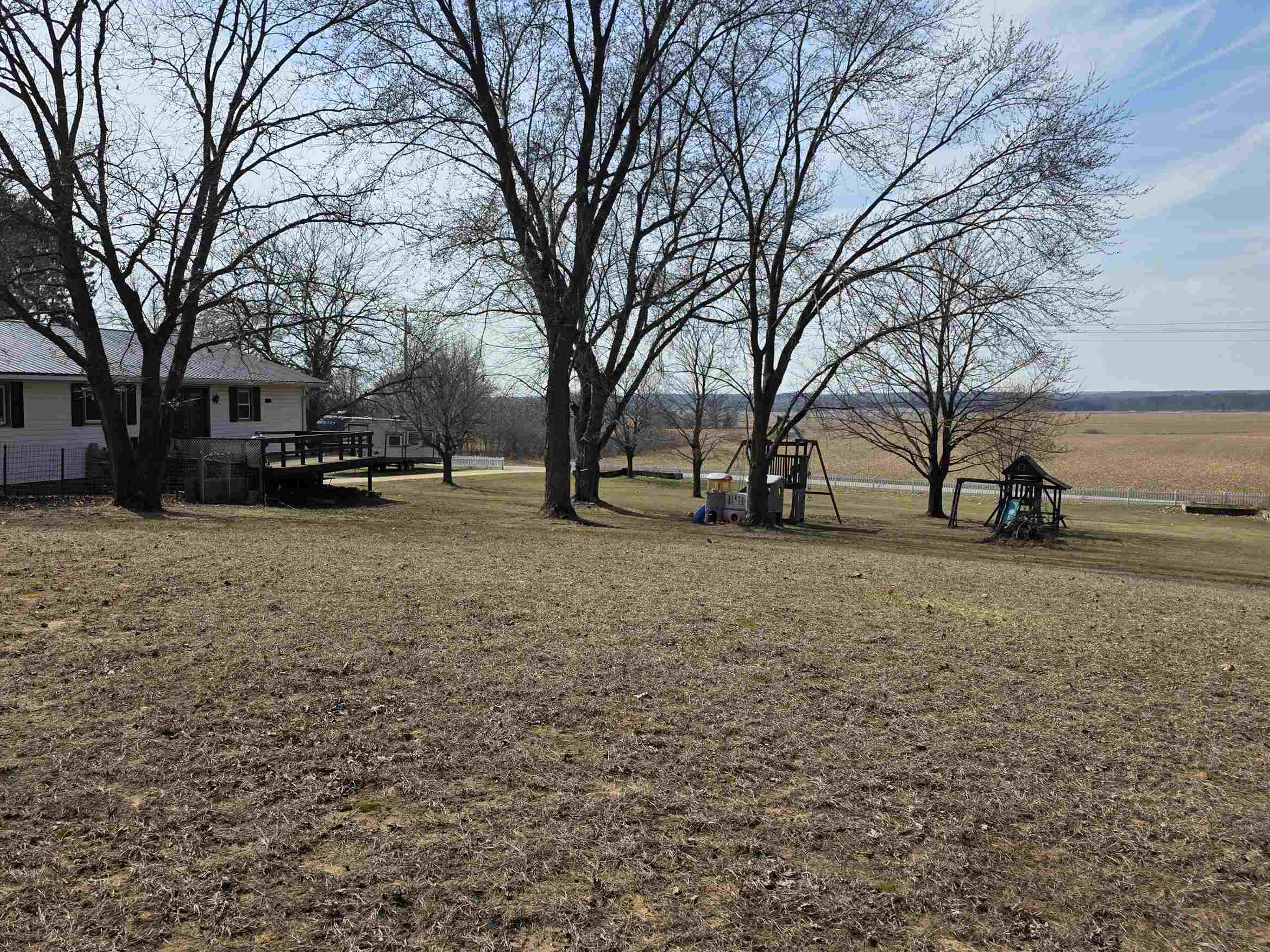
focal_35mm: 30
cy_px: 462
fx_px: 1101
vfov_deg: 46.8
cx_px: 498
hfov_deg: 59.4
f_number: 1.7
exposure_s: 1/7626
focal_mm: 6.3
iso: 80
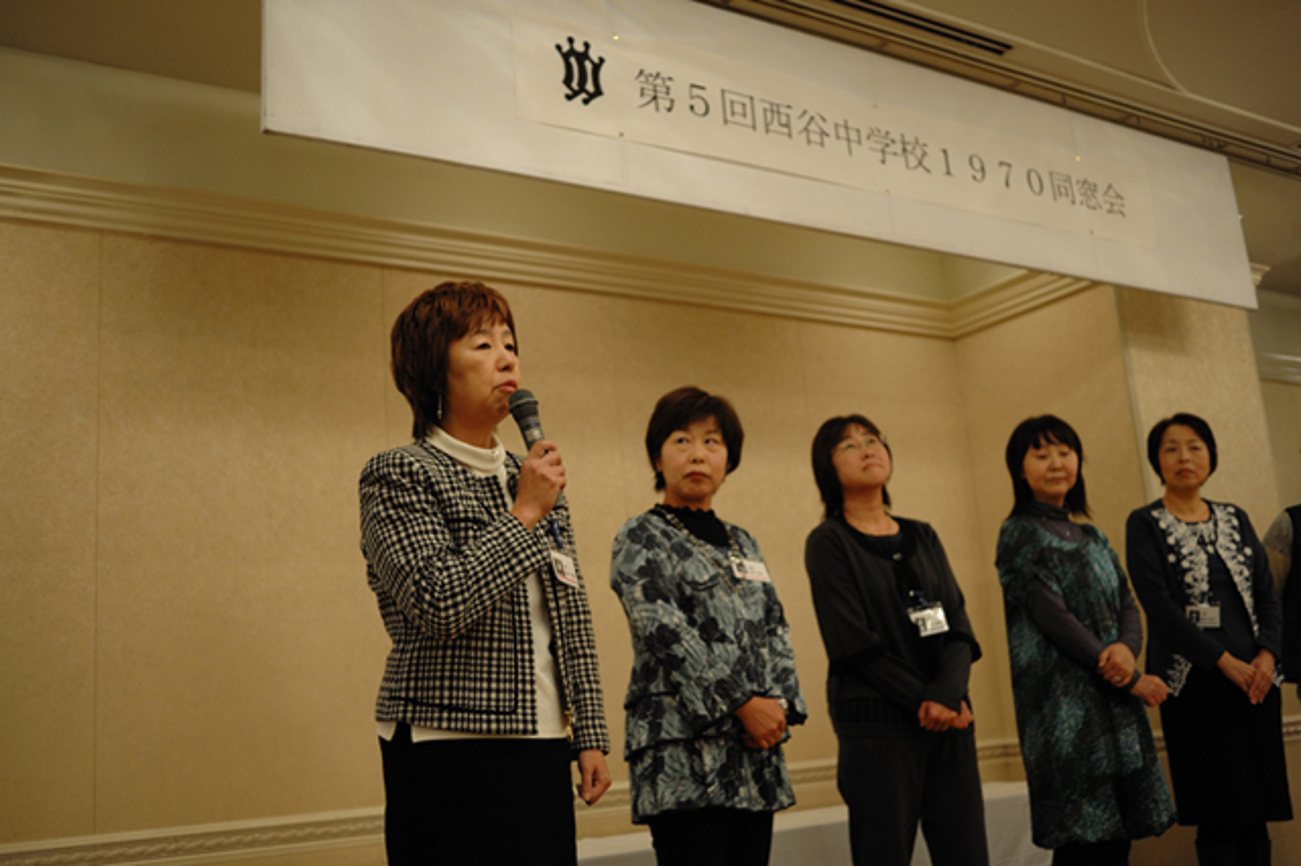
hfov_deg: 54.5
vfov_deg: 37.8
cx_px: 650
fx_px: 1264
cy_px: 433
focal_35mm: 35
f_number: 2.8
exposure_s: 1/100
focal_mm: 35
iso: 1000
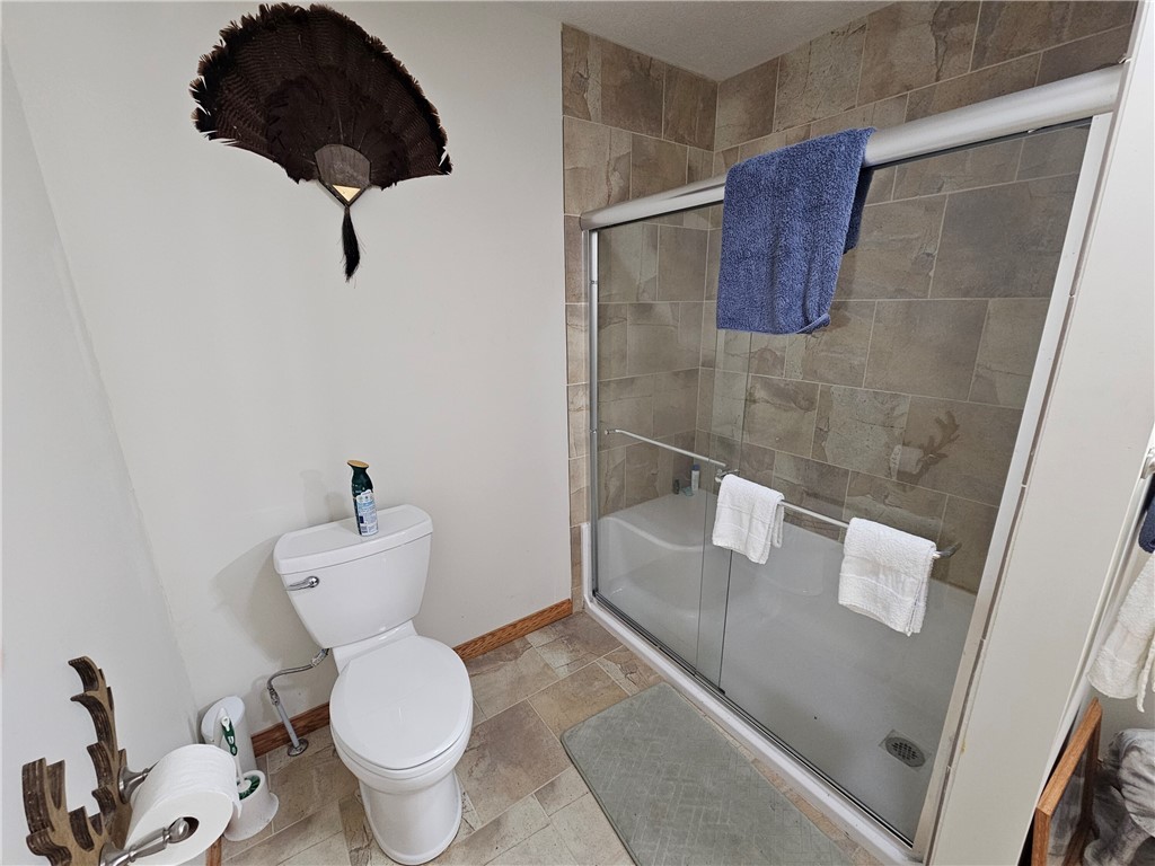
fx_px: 434
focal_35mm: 13
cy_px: 433
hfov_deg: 106.2
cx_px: 578
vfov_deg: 89.9
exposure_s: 1/30
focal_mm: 2.2
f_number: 2.2
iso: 320
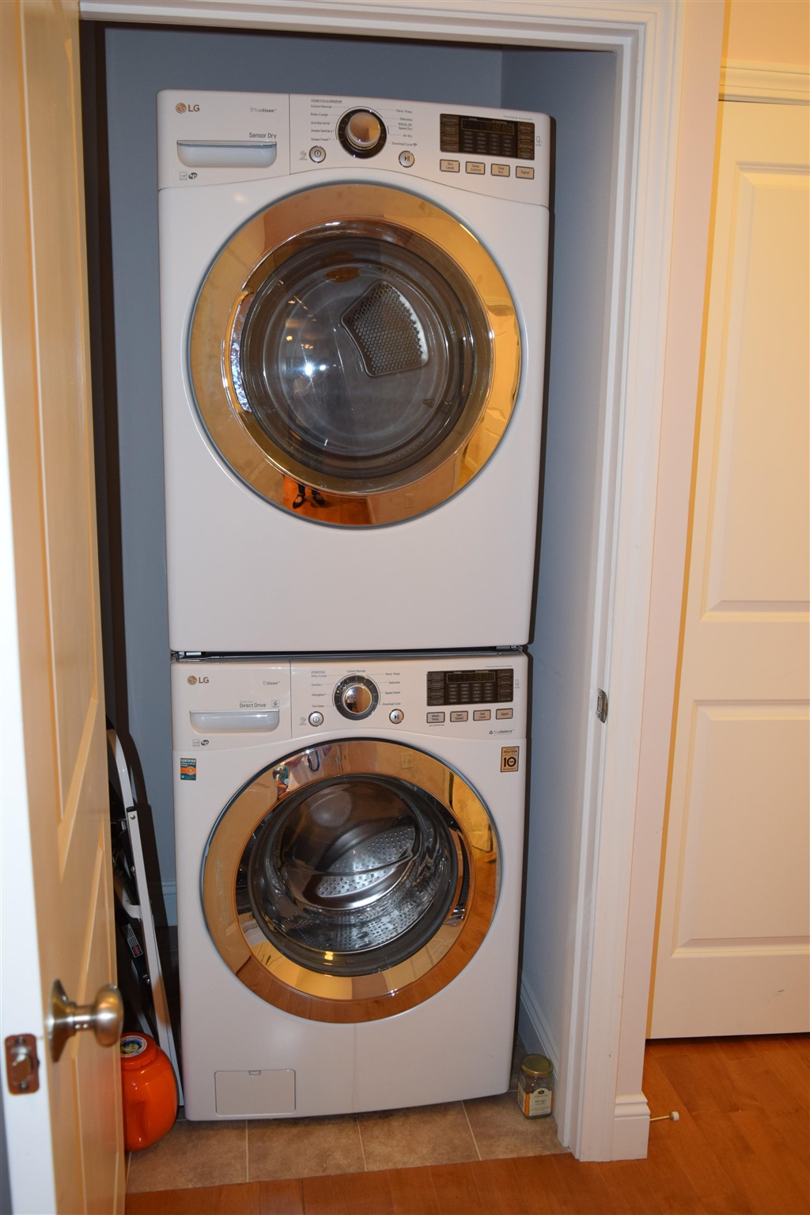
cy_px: 608
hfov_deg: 43.6
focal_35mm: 30
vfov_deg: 61.9
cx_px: 405
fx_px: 1012
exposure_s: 1/80
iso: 800
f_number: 4.5
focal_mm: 20
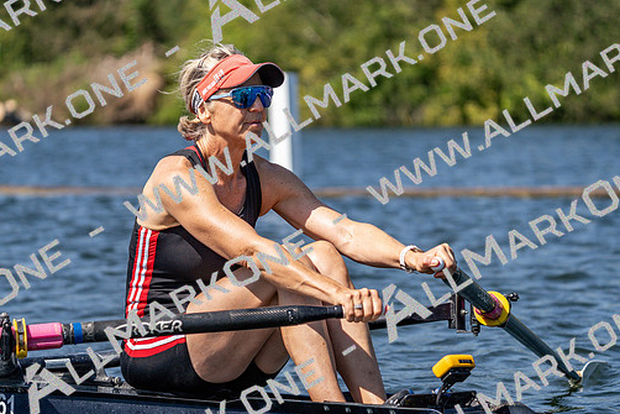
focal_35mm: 231
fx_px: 3979
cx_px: 277
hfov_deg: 8.9
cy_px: 226
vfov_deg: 6.0
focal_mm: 200
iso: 250
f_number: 5.6
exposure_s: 1/2000
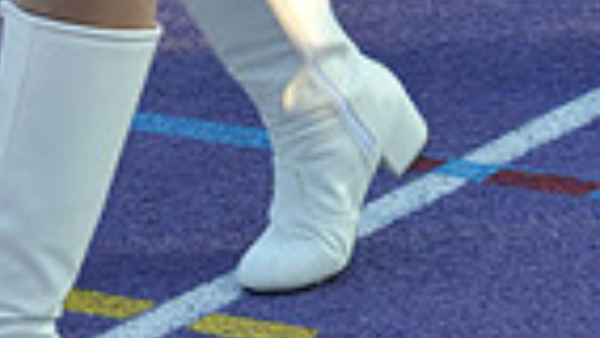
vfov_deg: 3.4
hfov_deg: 6.3
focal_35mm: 343
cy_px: -782
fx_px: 5459
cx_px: 608
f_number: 10
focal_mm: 80
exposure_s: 1/125
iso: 400
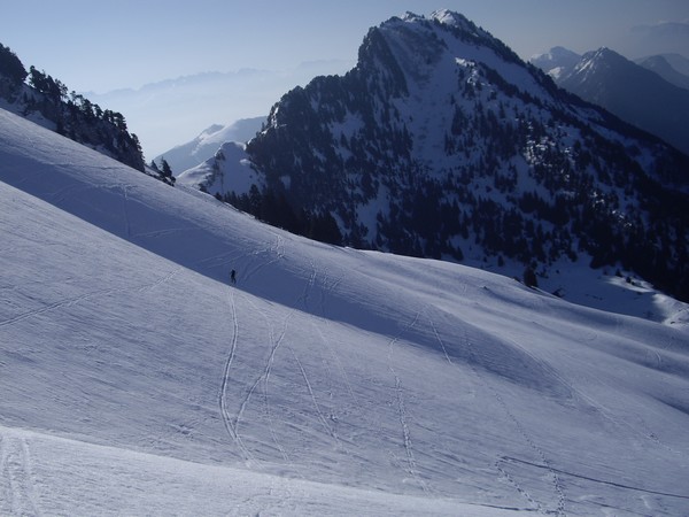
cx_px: 344
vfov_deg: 37.7
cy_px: 258
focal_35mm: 38
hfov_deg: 49.0
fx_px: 756
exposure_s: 1/640
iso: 50
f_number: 5.6
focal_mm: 7.9
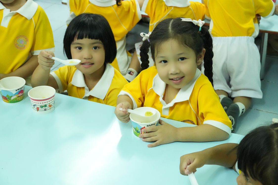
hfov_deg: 32.6
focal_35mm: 62
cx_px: 139
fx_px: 475
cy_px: 92
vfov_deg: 22.1
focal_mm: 41
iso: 10000
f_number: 5
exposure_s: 1/250
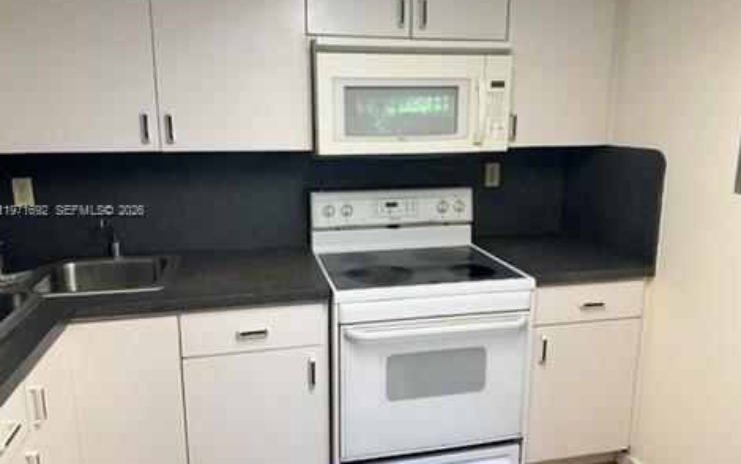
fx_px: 525
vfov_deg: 47.6
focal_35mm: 26
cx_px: 366
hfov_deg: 70.4
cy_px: 211
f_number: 1.78
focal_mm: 6.86
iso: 160
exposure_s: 1/120
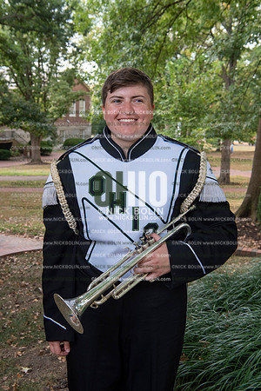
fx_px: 500
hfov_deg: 29.2
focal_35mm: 46
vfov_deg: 42.7
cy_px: 196
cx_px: 130
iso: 500
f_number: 8
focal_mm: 46
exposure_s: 1/100
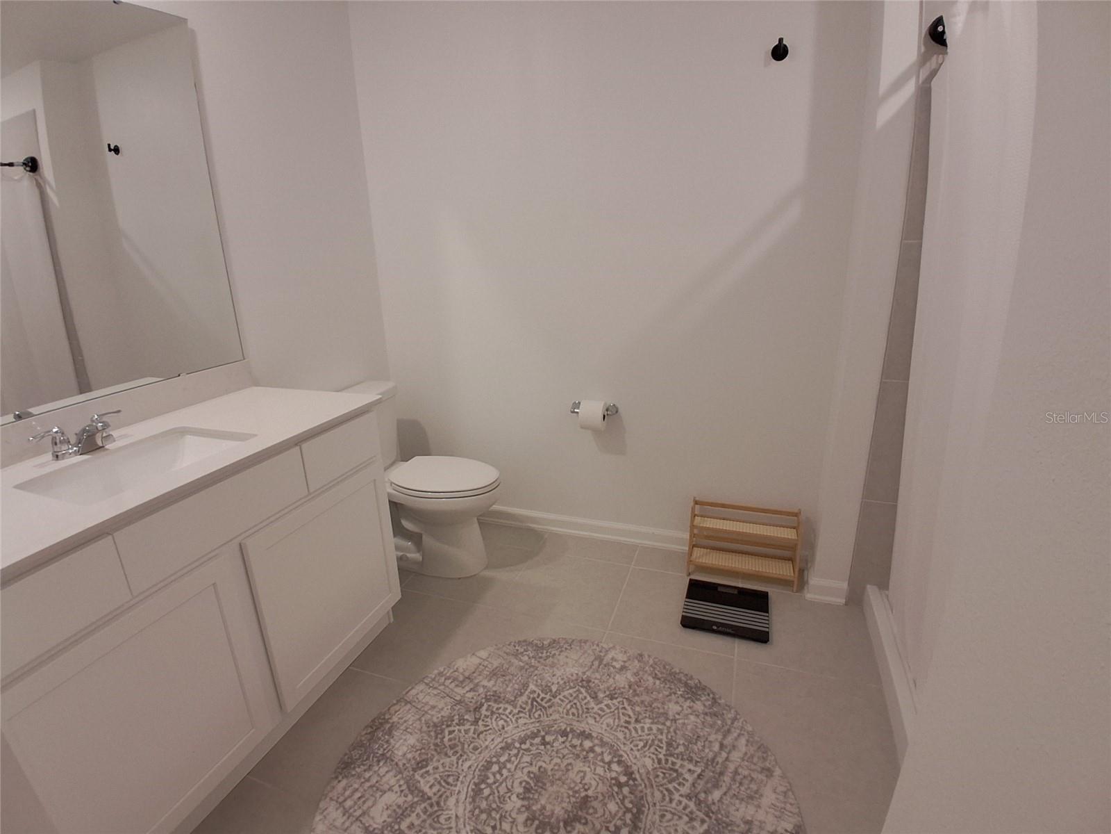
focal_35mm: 17
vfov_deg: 74.7
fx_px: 546
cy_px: 417
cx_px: 556
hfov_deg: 91.0
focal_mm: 1.4
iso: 125
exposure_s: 1/40
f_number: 2.2
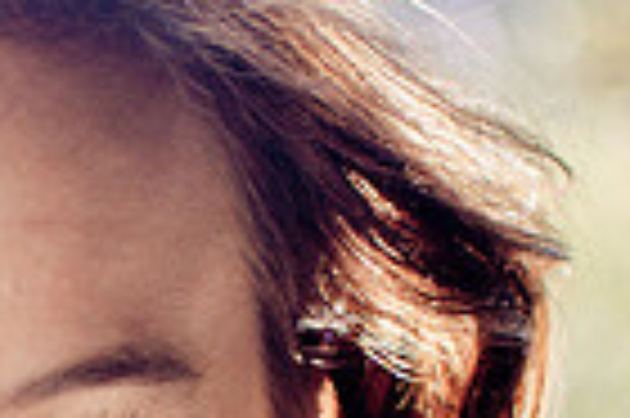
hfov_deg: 9.2
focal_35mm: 218
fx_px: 3812
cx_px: -360
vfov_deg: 6.2
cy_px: 676
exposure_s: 1/640
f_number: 1.8
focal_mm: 35
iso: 200
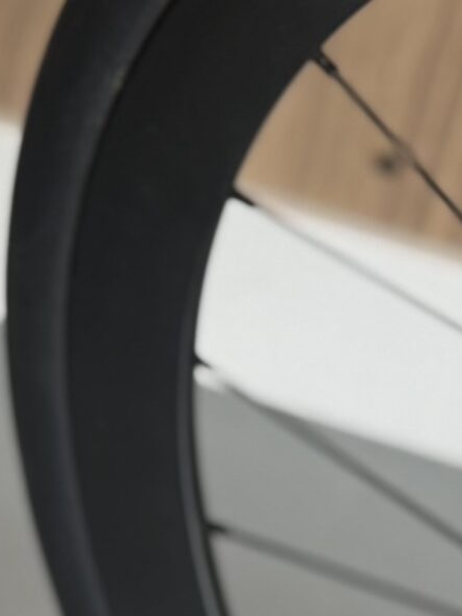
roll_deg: -10.6
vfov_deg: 9.5
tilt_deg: -38.7
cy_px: -33
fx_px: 3686
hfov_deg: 7.0
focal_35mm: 207
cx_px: -273
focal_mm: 6.76
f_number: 1.78
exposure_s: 1/311
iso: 64
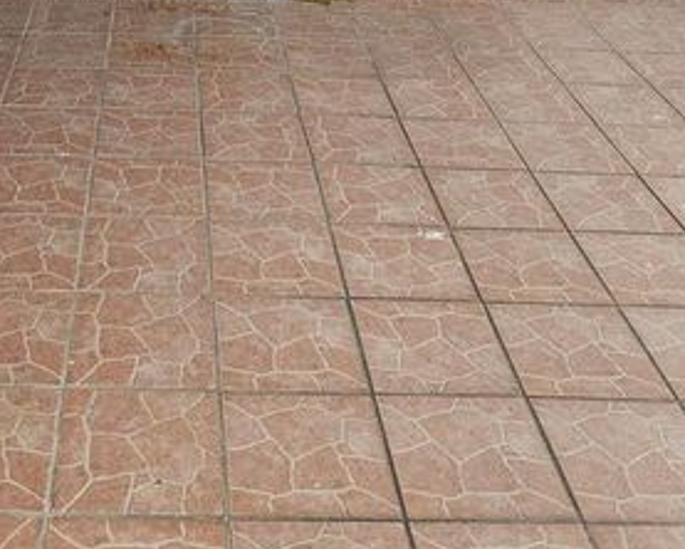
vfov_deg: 25.1
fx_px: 1096
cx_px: 198
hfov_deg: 34.2
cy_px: -122
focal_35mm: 54
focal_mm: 5.4
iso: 64
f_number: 1.8
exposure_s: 1/207
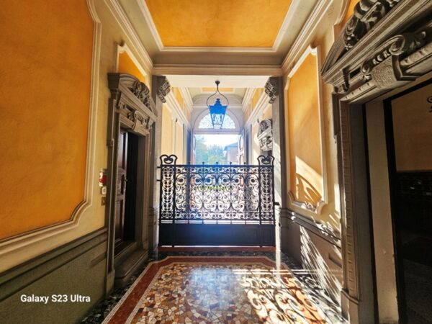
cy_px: 162
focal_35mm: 13
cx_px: 216
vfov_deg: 89.9
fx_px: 162
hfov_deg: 106.2
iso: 50
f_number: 2.2
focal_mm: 2.2
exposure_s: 1/178
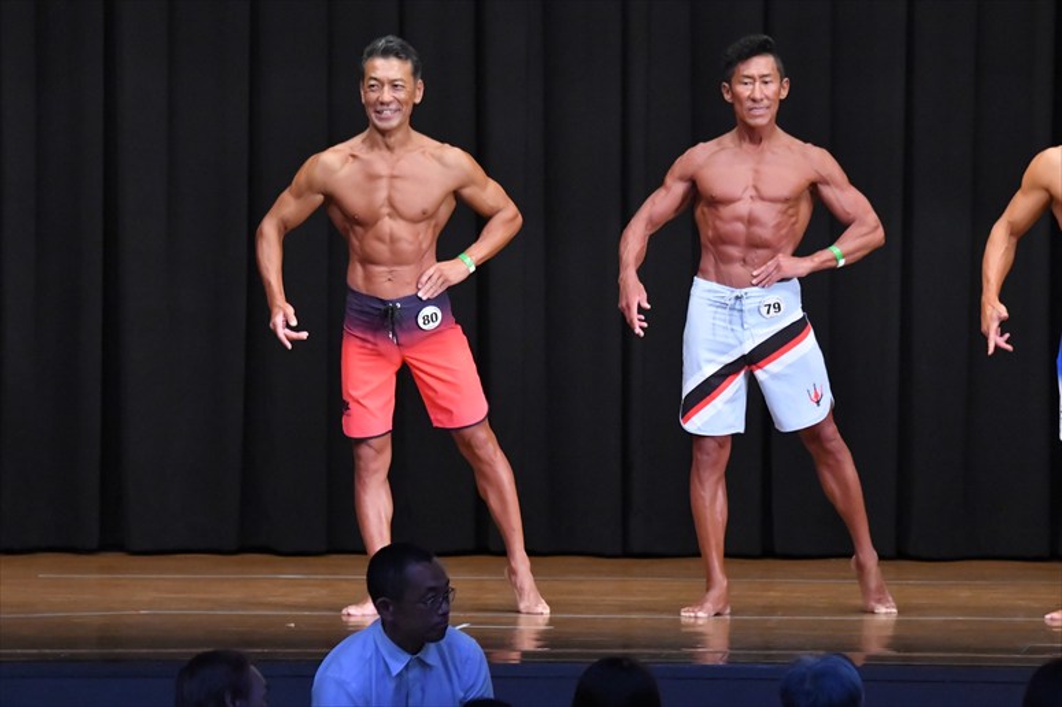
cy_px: 354
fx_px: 6398
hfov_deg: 9.5
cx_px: 531
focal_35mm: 217
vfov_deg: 6.3
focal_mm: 145
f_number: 5.6
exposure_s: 1/400
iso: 8000
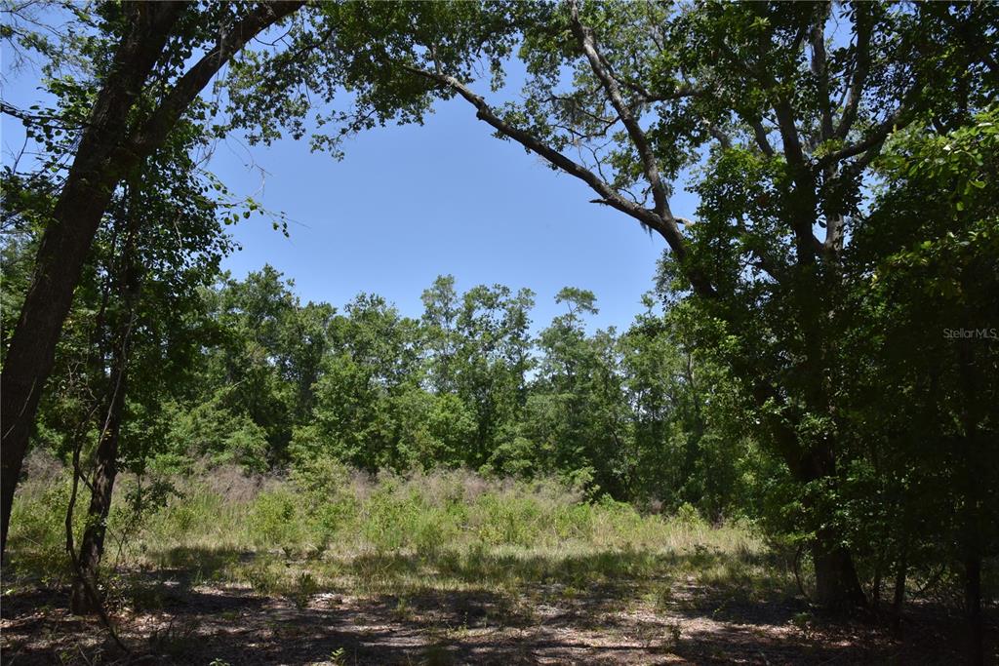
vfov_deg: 53.1
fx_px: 666
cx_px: 500
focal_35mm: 24
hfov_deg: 73.7
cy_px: 333
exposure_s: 1/800
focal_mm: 24
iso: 1250
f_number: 14
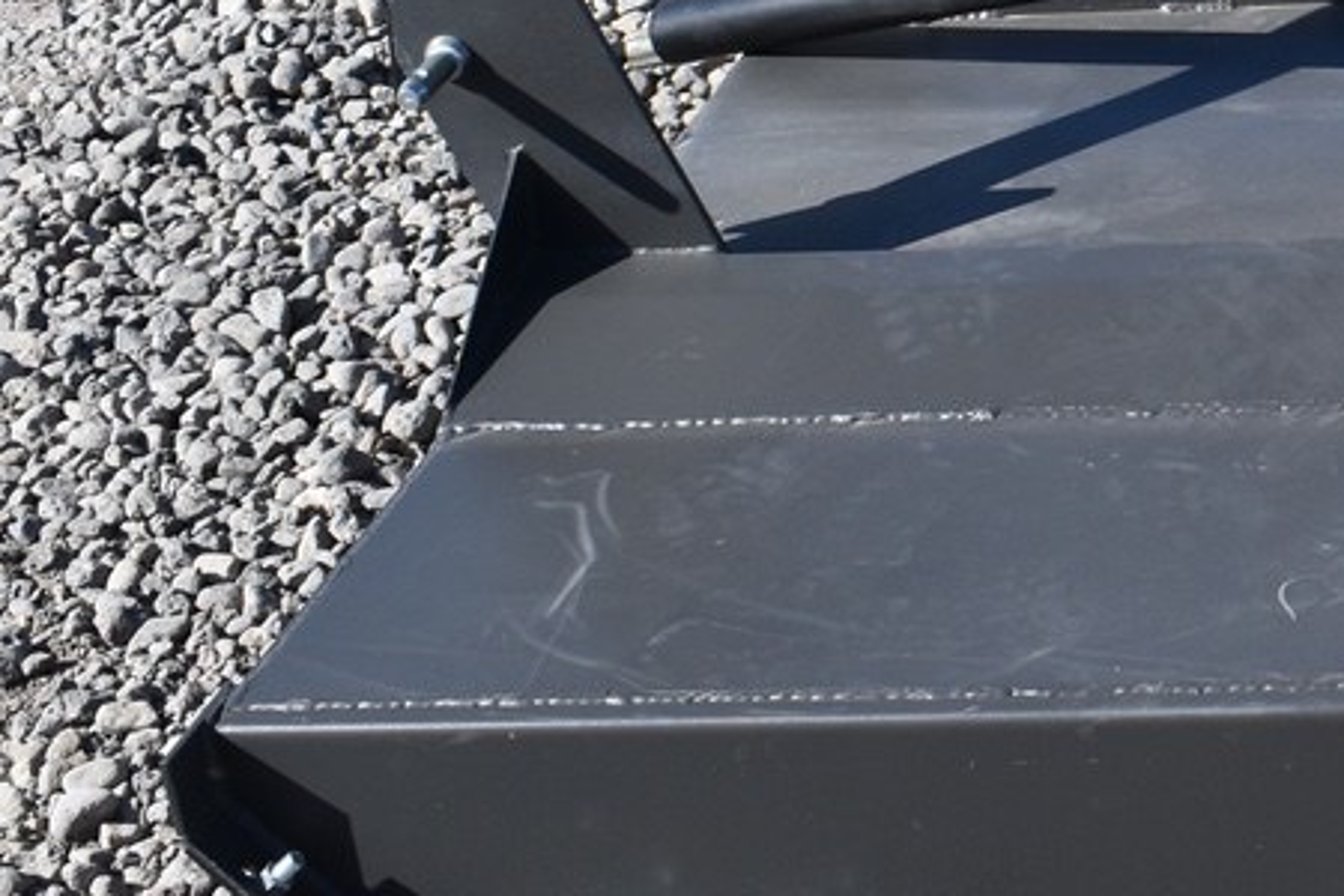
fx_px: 3733
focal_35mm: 100
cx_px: 1858
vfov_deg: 13.5
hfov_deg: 18.6
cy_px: 48
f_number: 9
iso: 200
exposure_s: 1/320
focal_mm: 20
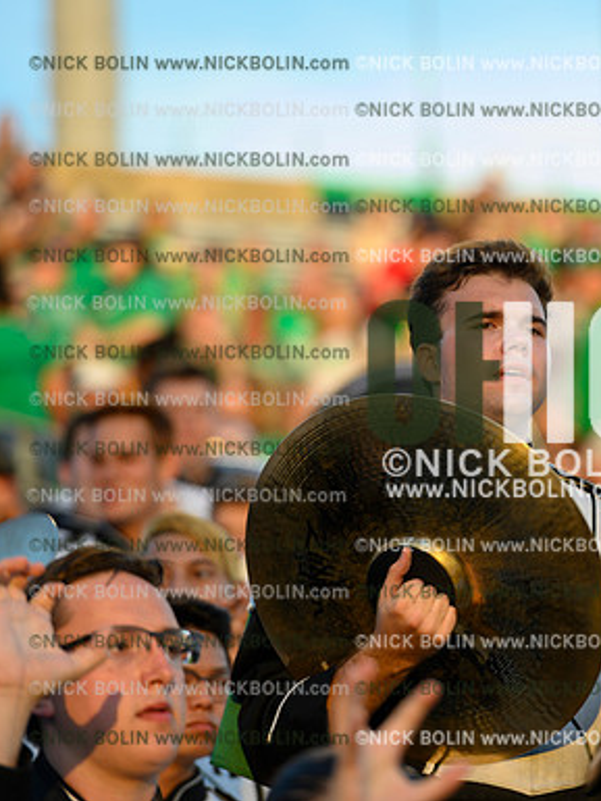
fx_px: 6710
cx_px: 514
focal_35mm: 290
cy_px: 400
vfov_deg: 6.8
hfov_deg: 5.1
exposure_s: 1/125
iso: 160
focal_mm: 200
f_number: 4
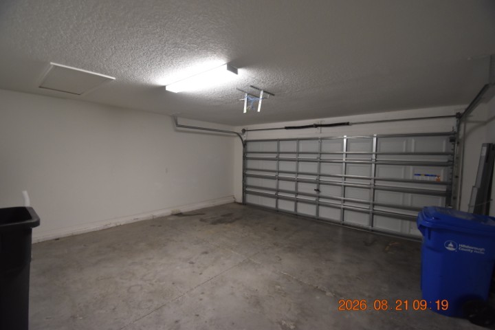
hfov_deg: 100.4
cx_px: 248
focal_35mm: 15
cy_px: 165
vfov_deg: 77.3
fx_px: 206
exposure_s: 1/60
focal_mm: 10
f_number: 3.5
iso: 1250
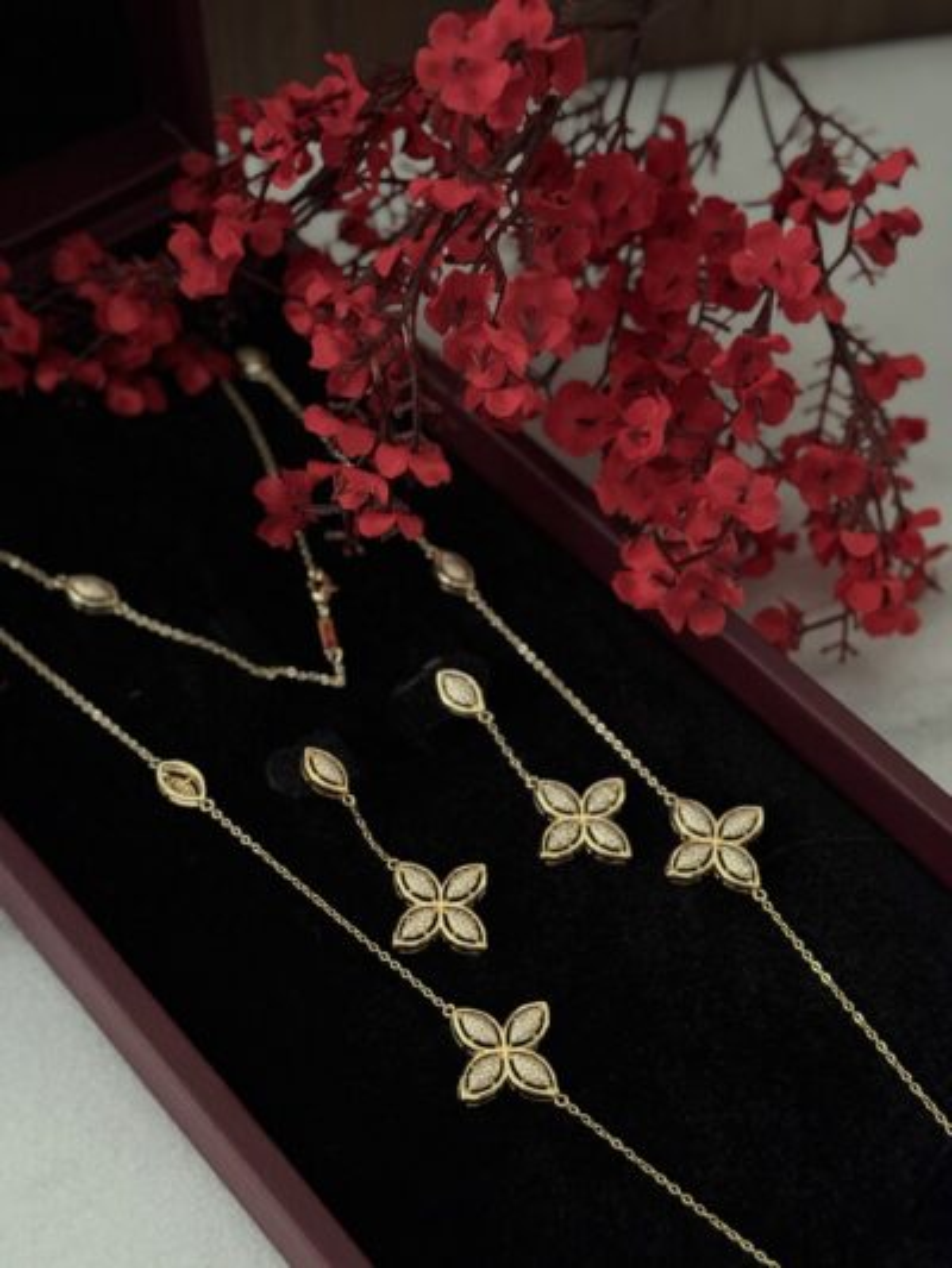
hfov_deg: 30.3
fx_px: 1759
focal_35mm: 48
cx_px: 476
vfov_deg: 39.6
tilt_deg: -53.9
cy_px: 634
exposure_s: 1/40
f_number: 1.78
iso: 500
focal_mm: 6.76
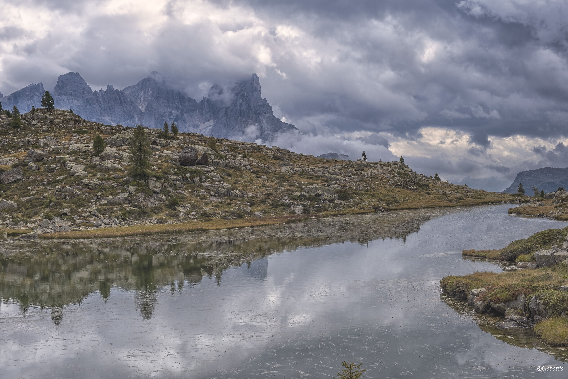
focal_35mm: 51
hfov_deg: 38.9
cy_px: 190
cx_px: 284
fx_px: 805
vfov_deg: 26.5
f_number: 8
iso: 80
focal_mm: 34.3
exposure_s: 1/250
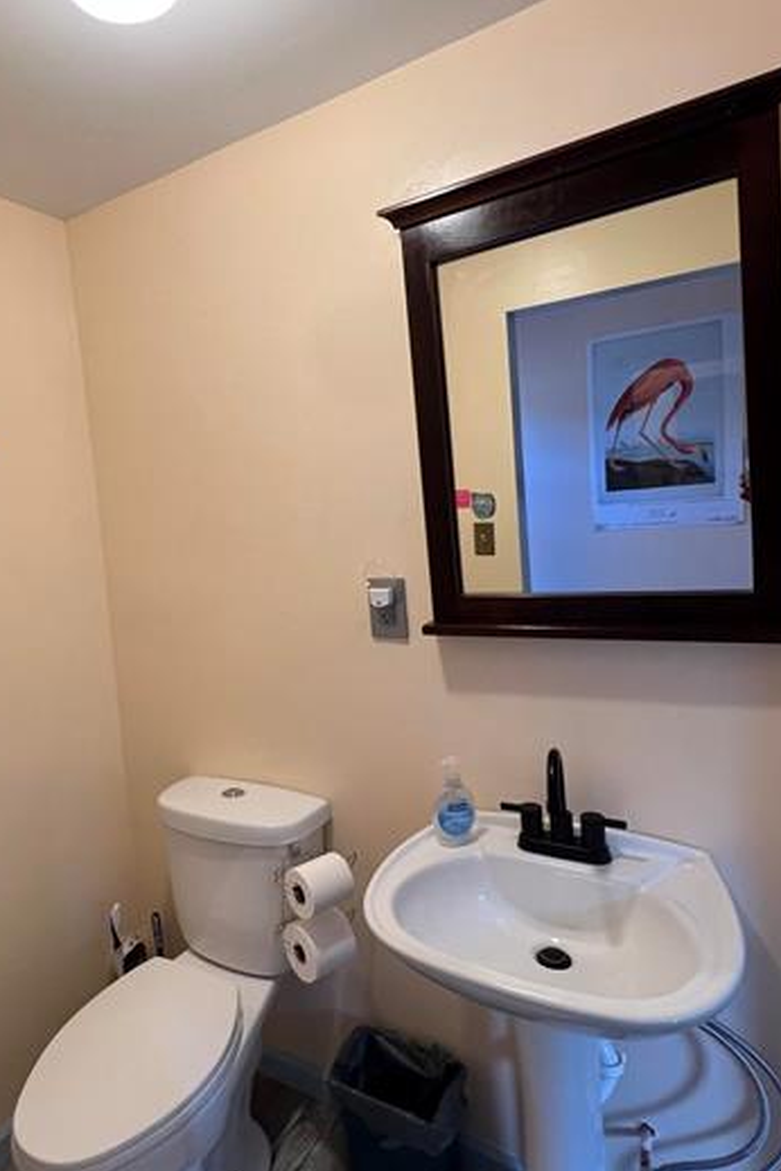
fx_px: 651
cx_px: 262
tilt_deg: -3.5
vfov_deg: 84.0
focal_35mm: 20
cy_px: 575
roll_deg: +6.6
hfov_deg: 60.5
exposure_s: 1/120
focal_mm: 1.57
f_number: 1.8
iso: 125
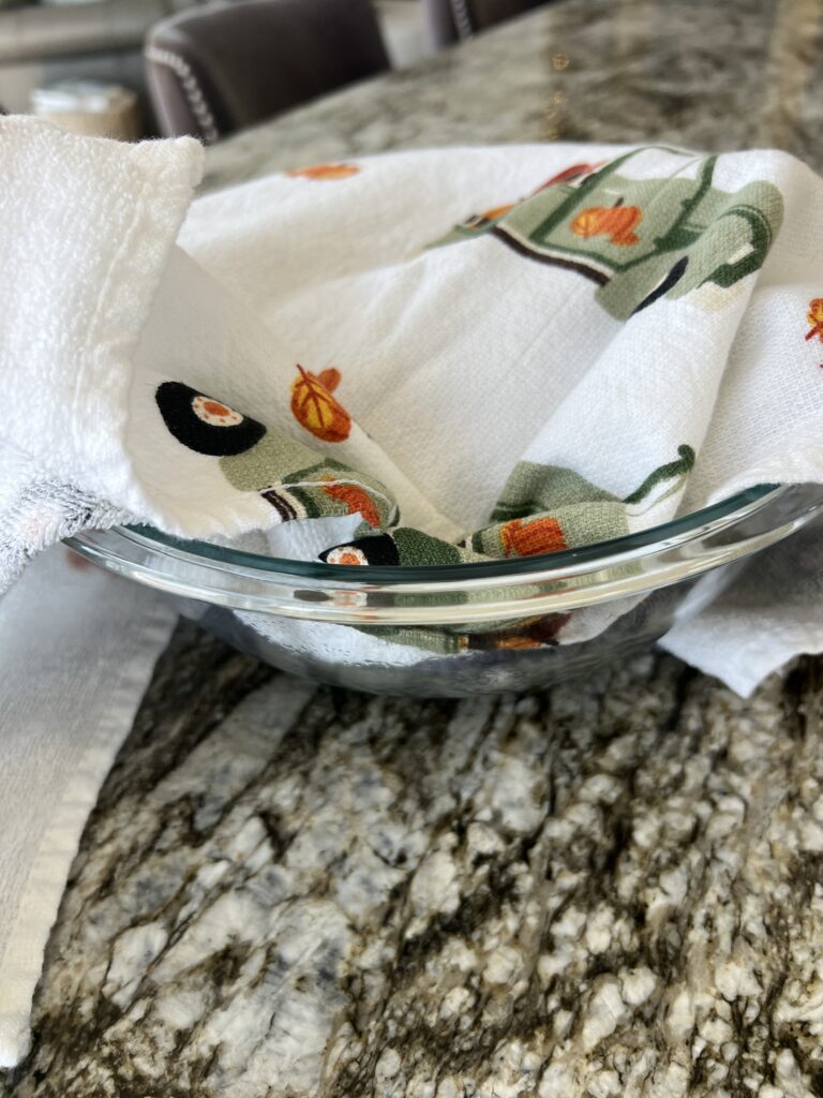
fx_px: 824
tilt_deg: -37.6
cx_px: 412
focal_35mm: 26
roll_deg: +4.0
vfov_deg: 67.3
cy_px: 549
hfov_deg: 53.1
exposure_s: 1/120
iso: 40
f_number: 1.5
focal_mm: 5.7
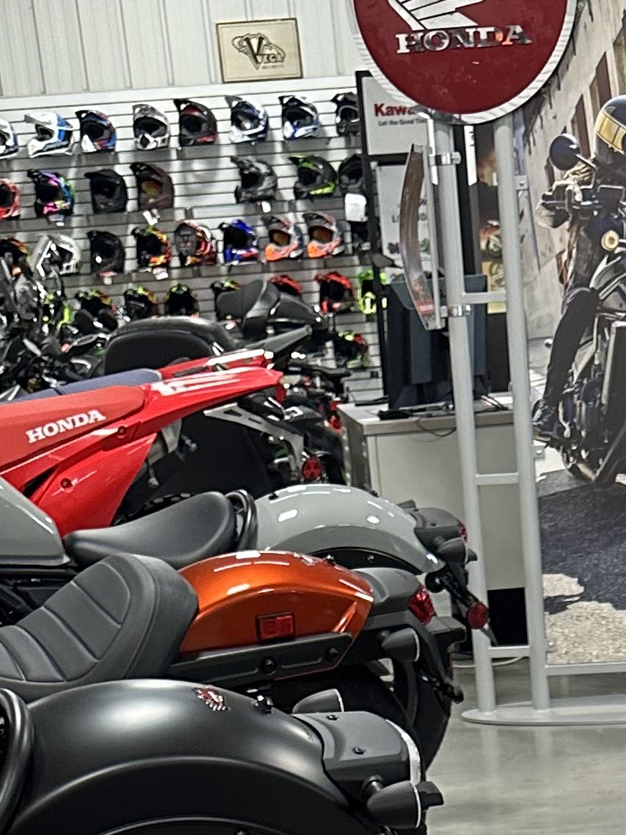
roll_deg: +4.3
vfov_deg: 16.6
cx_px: 602
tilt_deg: -26.8
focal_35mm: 99
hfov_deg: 14.7
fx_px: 2387
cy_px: 1494
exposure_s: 1/120
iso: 160
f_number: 1.78
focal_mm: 6.86
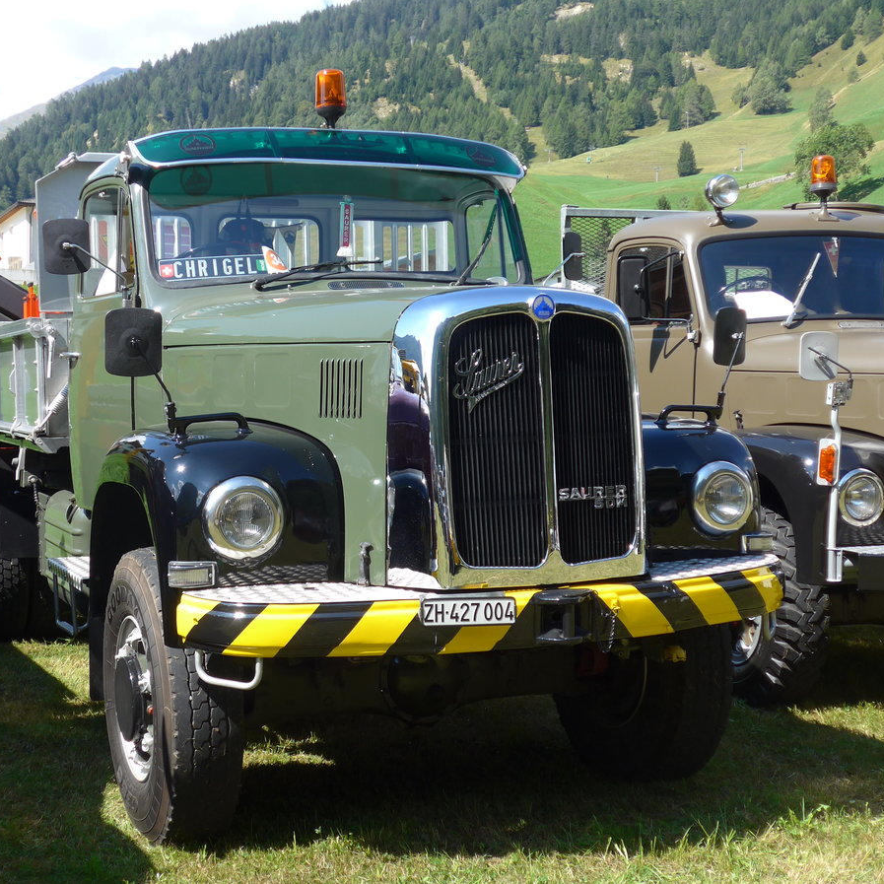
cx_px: 327
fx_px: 1502
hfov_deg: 32.6
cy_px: 442
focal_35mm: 52
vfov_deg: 32.8
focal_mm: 9
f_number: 2.8
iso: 80
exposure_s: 1/640
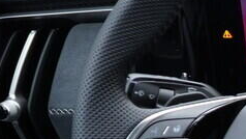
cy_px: 234
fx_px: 1488
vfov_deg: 5.3
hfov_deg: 8.1
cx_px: 738
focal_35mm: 228
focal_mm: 24
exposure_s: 1/40
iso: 320
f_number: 2.8
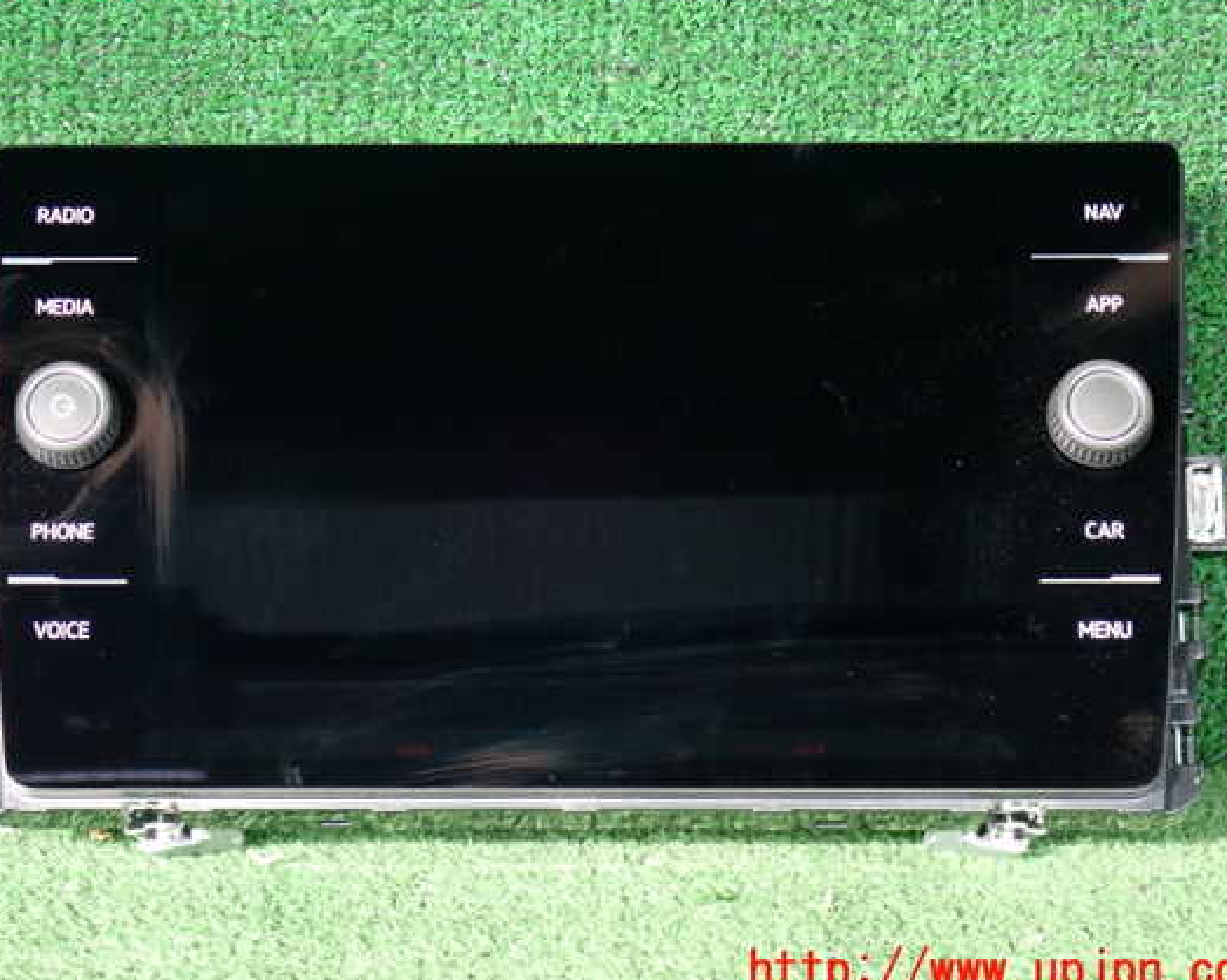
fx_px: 4066
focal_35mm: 112
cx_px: 575
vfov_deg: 13.8
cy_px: 474
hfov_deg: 17.2
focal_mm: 18
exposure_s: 1/125
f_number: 4.9
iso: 1000
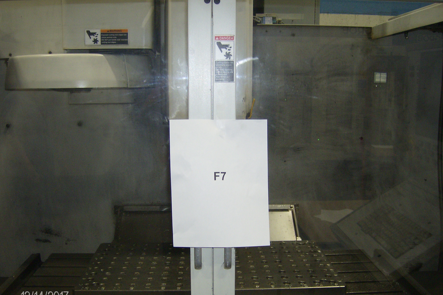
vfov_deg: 35.0
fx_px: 468
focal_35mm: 38
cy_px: 167
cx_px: 219
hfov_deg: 50.7
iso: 200
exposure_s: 1/60
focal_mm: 6
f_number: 2.8
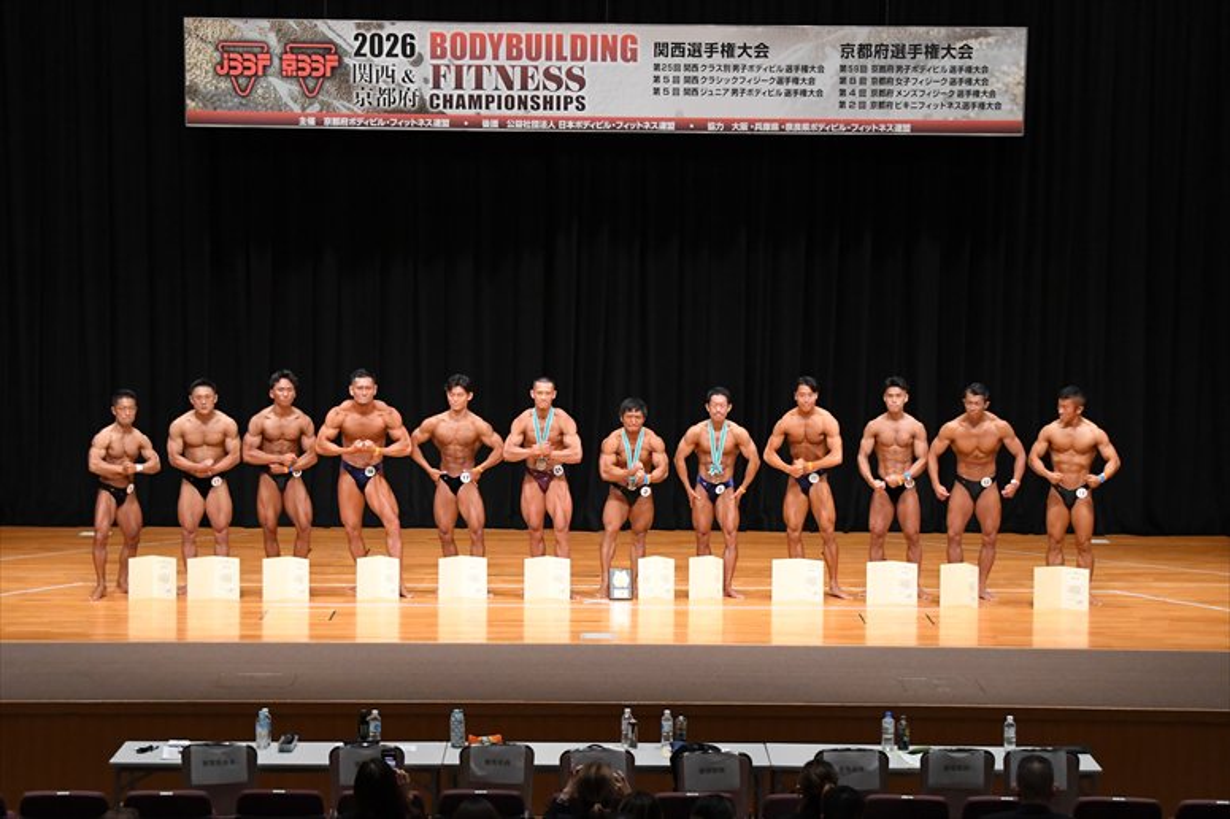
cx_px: 615
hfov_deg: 23.4
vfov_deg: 15.7
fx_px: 2971
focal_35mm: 87
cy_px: 410
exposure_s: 1/400
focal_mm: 58
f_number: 5.6
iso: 4000
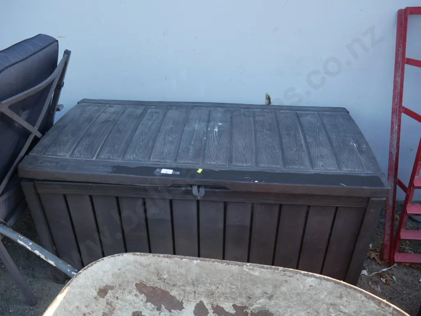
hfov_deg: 60.0
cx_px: 210
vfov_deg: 46.8
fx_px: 365
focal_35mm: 30
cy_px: 158
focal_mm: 15
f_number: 3.6
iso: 200
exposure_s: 1/100
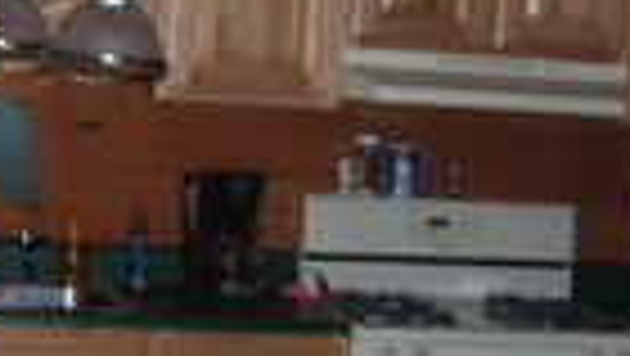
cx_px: 112
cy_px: 311
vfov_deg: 11.4
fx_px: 1772
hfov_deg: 19.9
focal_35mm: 106
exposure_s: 1/60
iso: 80
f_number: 2.7
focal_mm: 6
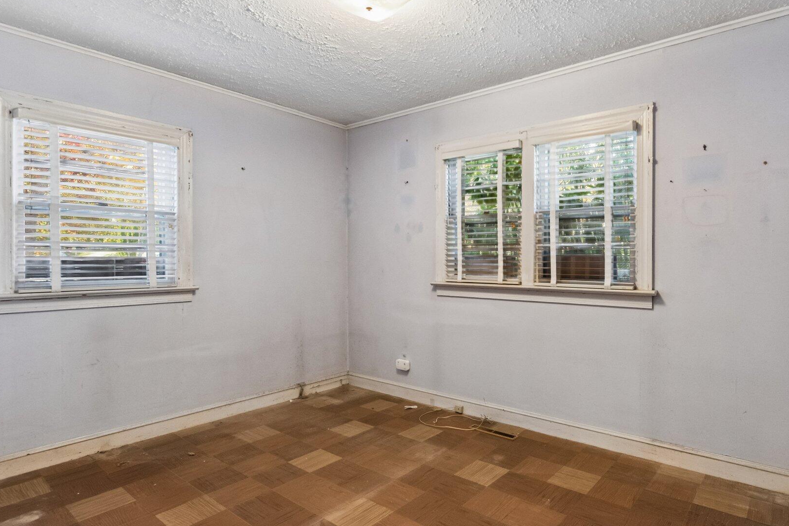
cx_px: 479
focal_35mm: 19
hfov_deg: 85.7
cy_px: 243
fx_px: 416
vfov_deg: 64.5
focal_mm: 15
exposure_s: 1/30
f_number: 7.1
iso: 2000
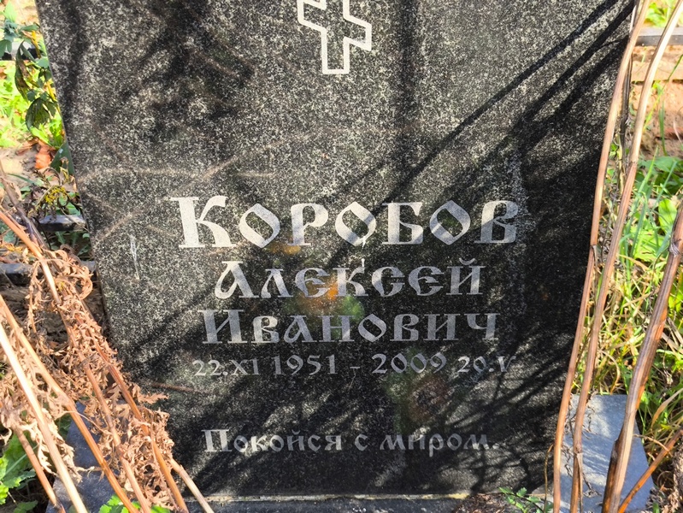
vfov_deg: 29.1
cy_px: 256
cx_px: 342
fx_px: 987
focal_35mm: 50
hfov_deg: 38.2
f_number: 1.7
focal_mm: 4.71
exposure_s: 1/204
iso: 50
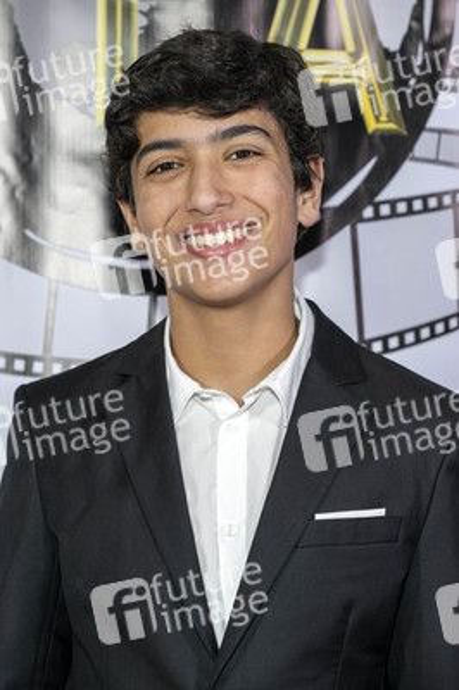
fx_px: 1820
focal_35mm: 95
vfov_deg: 21.5
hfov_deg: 14.4
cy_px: 345
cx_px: 230
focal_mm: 95
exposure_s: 1/200
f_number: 5.6
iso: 800
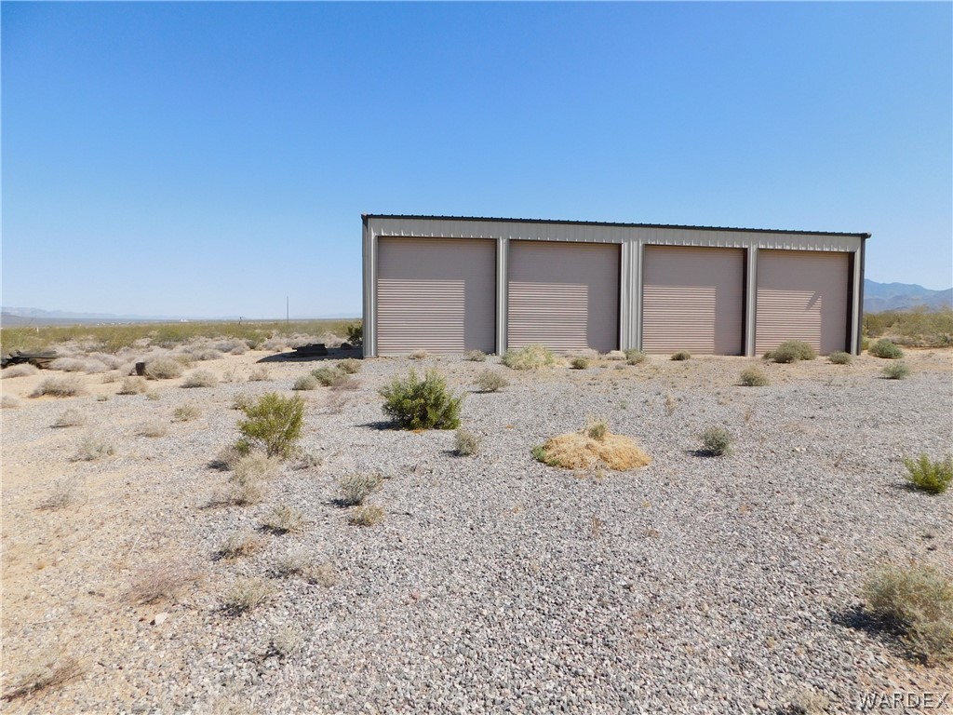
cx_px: 476
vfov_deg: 58.9
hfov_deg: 73.9
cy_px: 358
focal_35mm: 23
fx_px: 633
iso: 125
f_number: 6
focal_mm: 4
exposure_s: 1/640
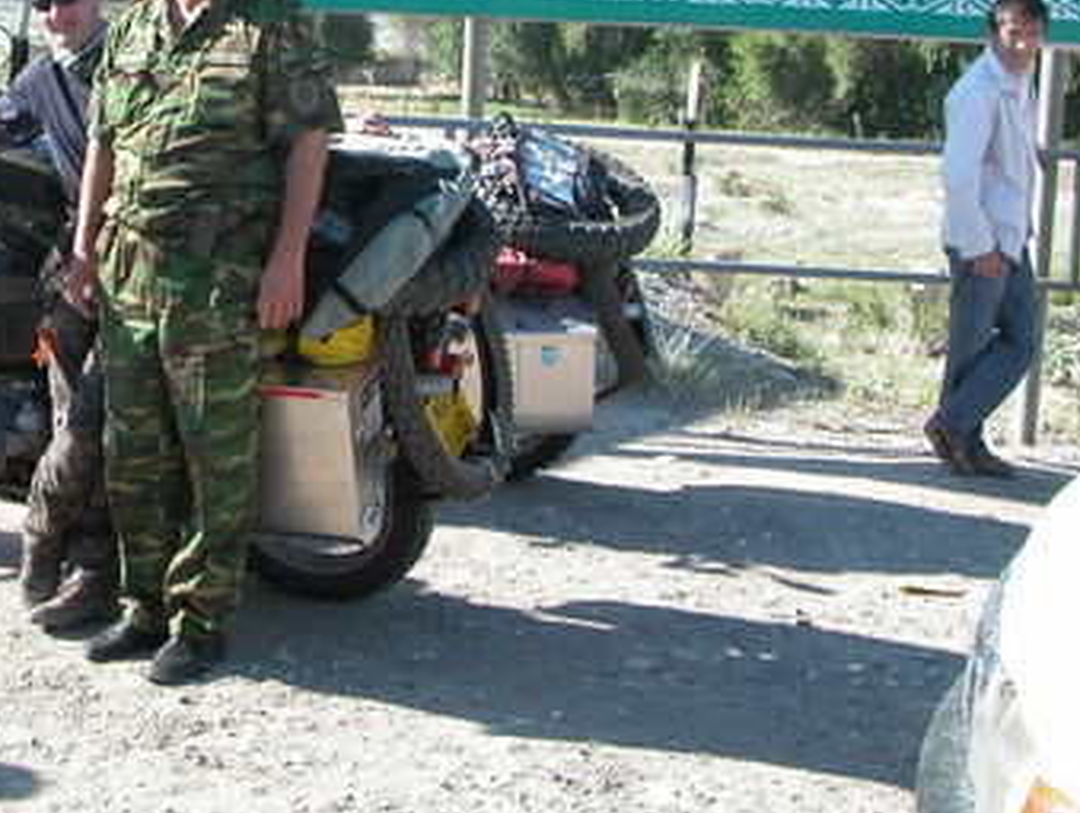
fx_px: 2061
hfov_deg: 28.4
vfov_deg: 22.0
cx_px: 134
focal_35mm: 66
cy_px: 150
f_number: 5
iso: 100
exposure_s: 1/149
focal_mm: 8.9
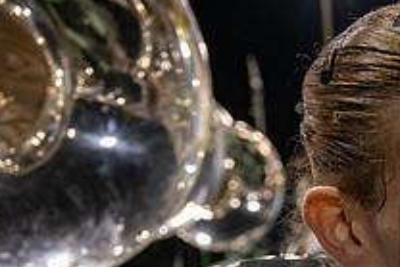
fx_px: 745
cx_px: 544
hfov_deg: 25.2
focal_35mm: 67
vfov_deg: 19.7
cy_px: 274
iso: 2000
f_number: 3.2
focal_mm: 24
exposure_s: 1/500
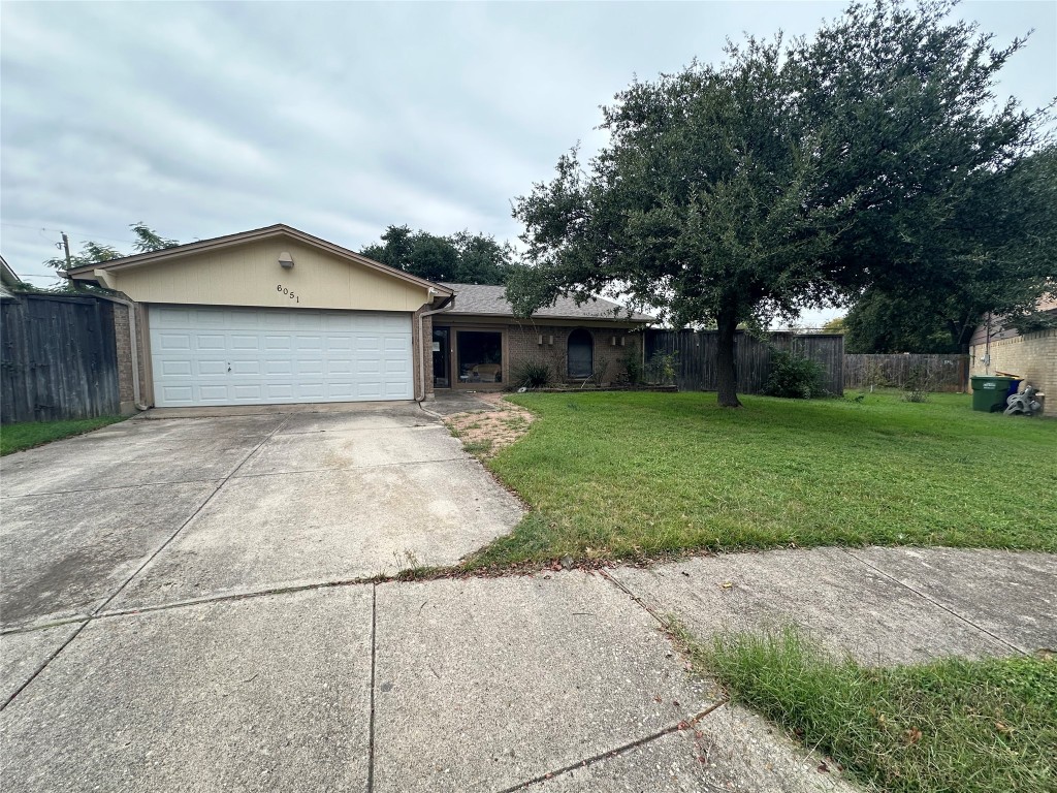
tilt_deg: -3.8
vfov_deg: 85.7
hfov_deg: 102.1
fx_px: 427
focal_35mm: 14
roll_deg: +0.4
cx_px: 528
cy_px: 396
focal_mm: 2.22
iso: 40
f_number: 2.2
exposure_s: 1/264
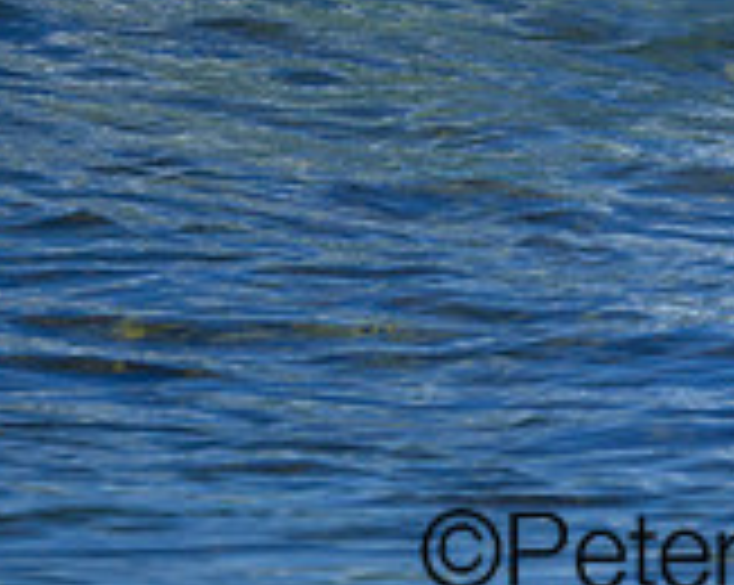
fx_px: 79218
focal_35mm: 3651
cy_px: -221
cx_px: 619
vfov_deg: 0.4
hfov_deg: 0.5
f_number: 6.3
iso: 360
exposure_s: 1/2500
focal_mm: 800
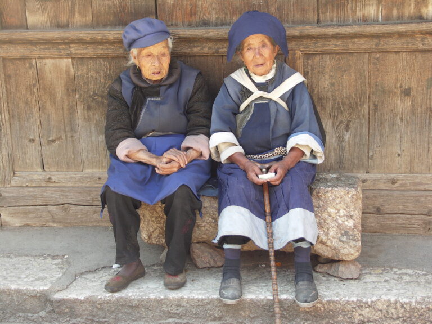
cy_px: 162
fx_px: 849
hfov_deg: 28.6
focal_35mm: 68
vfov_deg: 21.6
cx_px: 216
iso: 100
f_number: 3.2
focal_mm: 17.6
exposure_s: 1/80
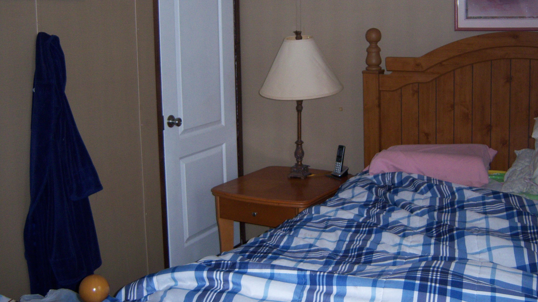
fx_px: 670
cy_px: 100
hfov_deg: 43.5
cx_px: 321
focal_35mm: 47
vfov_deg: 25.3
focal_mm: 7.5
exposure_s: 1/60
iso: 160
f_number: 2.8
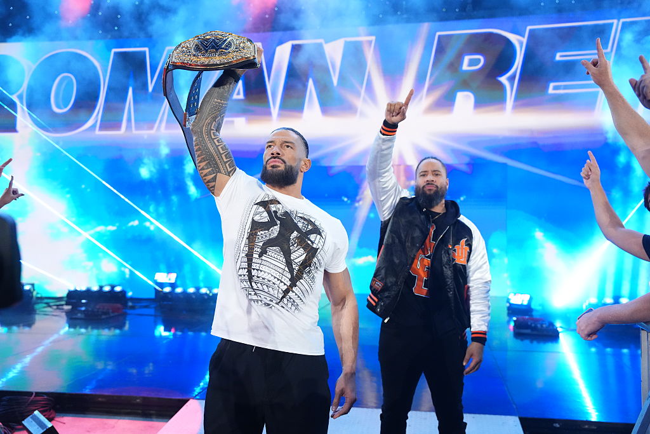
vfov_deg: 37.9
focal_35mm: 35
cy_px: 217
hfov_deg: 54.4
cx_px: 325
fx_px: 632
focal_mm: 35
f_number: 2.8
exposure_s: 1/1000
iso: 6400
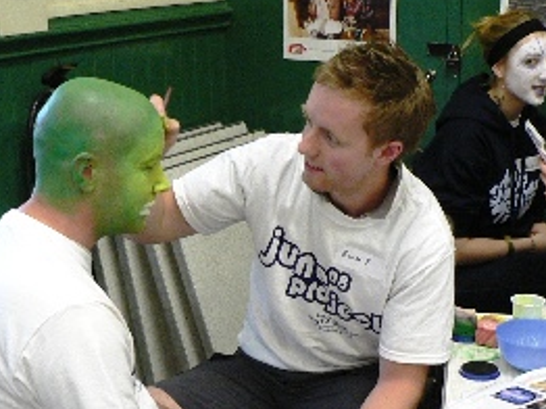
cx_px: 354
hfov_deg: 34.7
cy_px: 307
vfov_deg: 26.2
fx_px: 867
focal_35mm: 55
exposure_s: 1/15
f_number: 2.8
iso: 200
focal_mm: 6
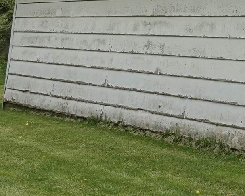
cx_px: 484
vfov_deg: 13.4
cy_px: -32
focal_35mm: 112
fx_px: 812
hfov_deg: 14.4
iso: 100
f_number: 4
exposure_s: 1/320
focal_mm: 8.8
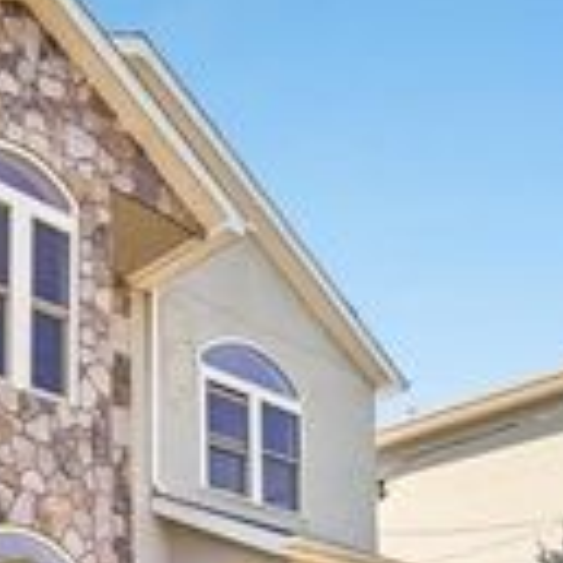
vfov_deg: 34.1
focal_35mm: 46
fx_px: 846
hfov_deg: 33.1
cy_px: 539
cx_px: -26
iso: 250
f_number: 7.1
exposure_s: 1/160
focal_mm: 14
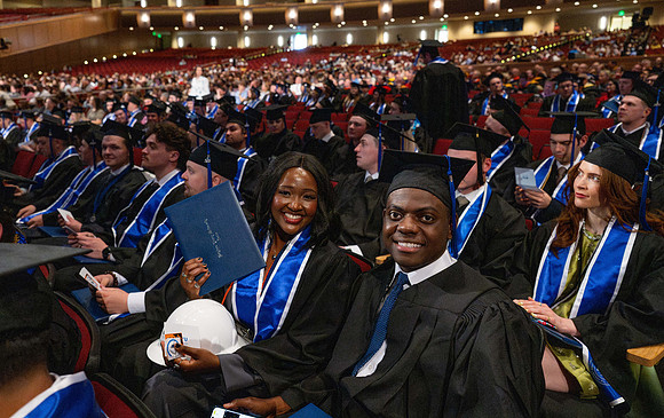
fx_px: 465
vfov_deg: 48.3
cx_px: 315
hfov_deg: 71.1
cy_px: 186
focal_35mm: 26
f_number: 3.5
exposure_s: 1/125
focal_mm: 24
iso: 12800
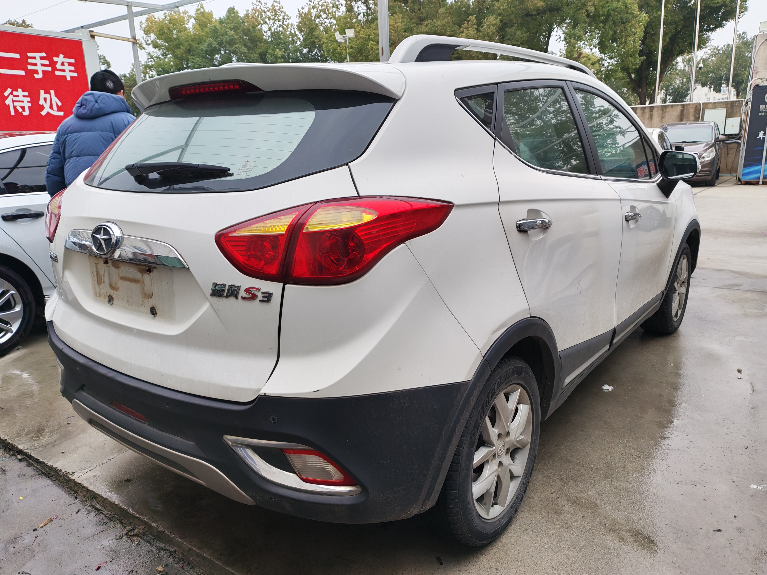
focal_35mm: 27
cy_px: 288
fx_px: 598
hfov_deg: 65.3
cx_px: 384
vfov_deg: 51.4
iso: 50
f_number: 1.95
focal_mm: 5.52
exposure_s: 1/150
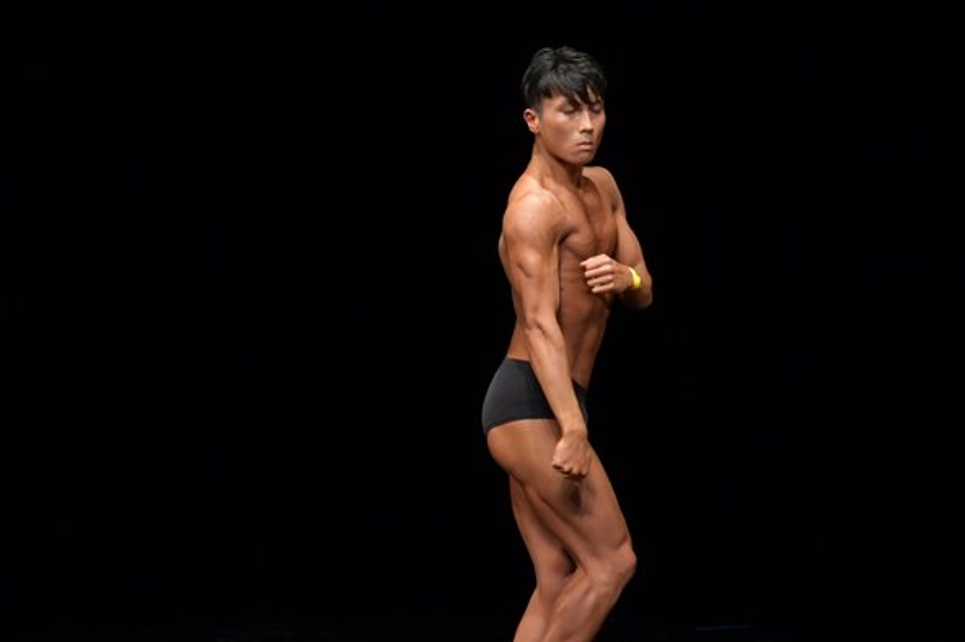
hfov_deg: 5.5
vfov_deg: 3.7
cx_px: 532
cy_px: 396
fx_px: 9992
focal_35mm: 373
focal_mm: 190
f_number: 5.6
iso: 3200
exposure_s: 1/400
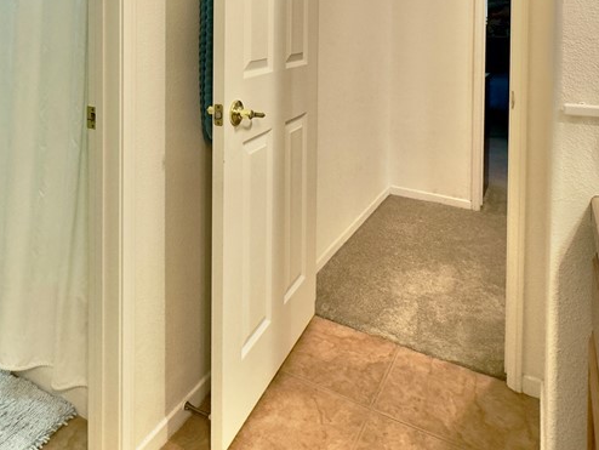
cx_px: 252
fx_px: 502
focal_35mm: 29
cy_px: 23
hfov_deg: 61.3
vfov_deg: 43.0
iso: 320
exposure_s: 1/60
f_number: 2.2
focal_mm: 2.22
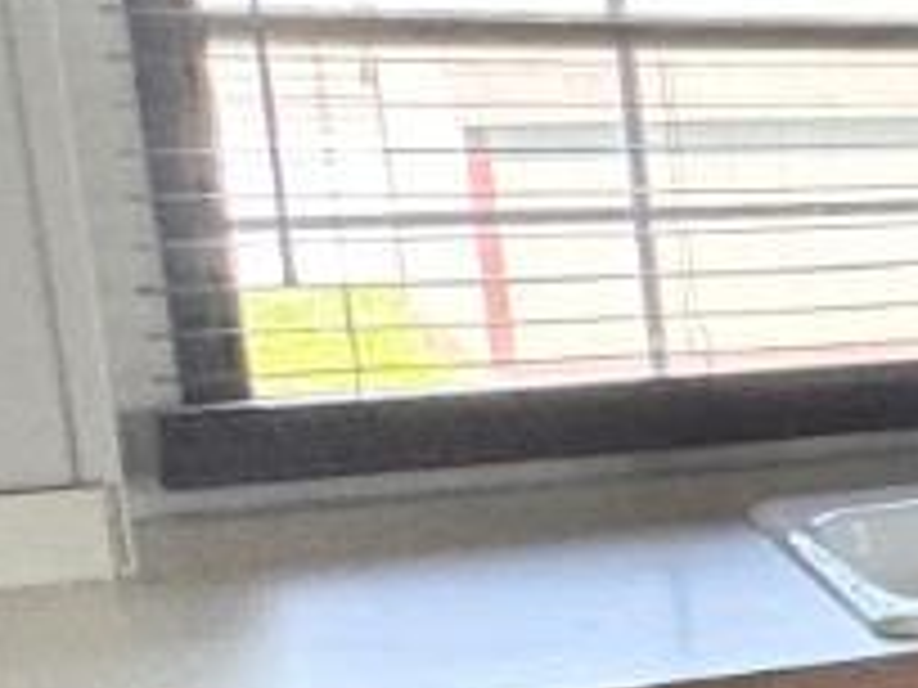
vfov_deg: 14.3
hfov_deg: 11.6
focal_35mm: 103
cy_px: 483
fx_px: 2732
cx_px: 2678
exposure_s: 1/99
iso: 125
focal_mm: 2.22
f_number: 2.2
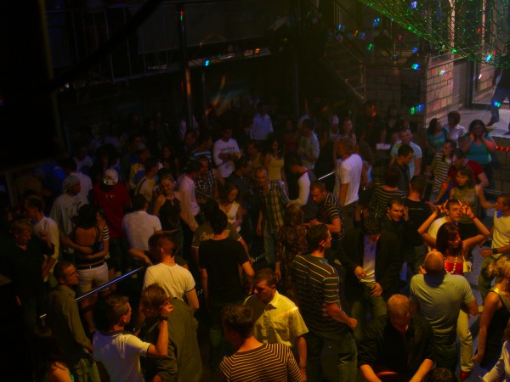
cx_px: 255
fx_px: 560
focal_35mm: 38
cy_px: 191
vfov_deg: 37.7
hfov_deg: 49.0
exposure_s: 1/8
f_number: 2.8
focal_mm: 7.9
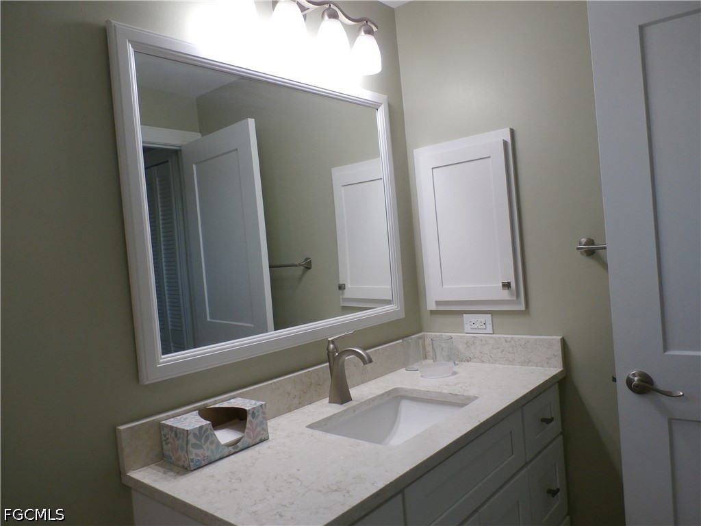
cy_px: 263
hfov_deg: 69.4
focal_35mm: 25
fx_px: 506
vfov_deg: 54.9
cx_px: 350
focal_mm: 4.5
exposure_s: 1/60
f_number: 3
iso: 125
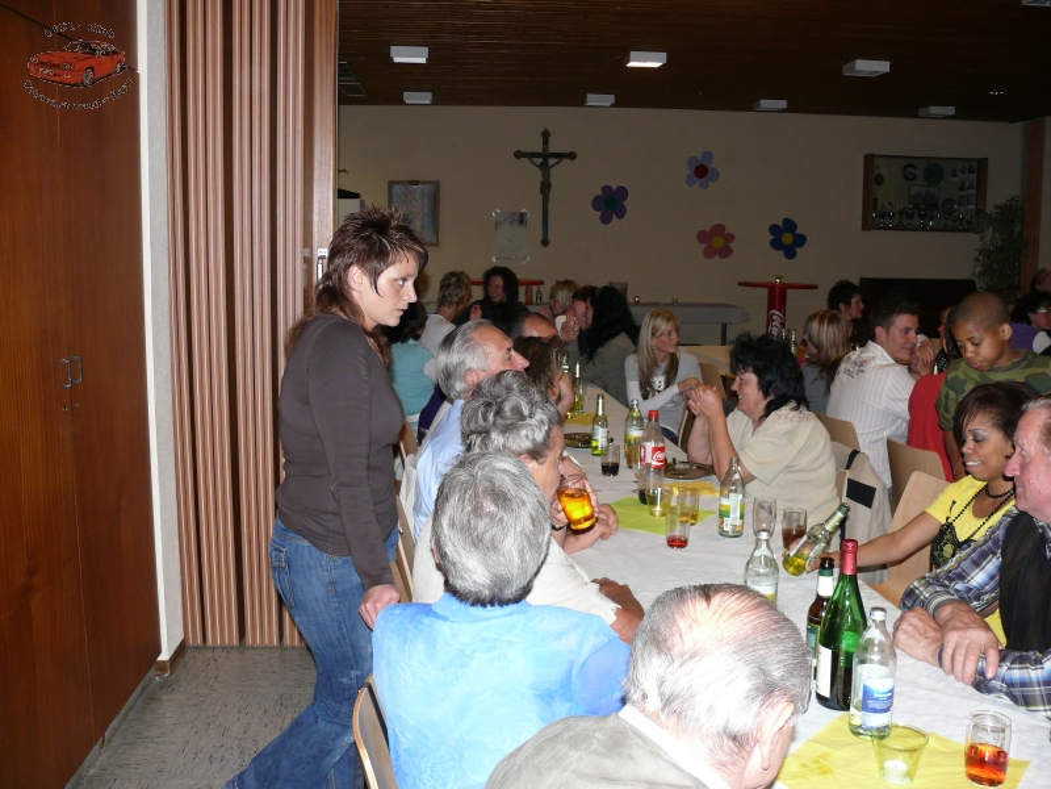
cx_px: 526
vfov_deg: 40.7
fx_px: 1063
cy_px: 394
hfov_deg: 52.6
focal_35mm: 35
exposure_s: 1/30
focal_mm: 7.4
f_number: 2.8
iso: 125
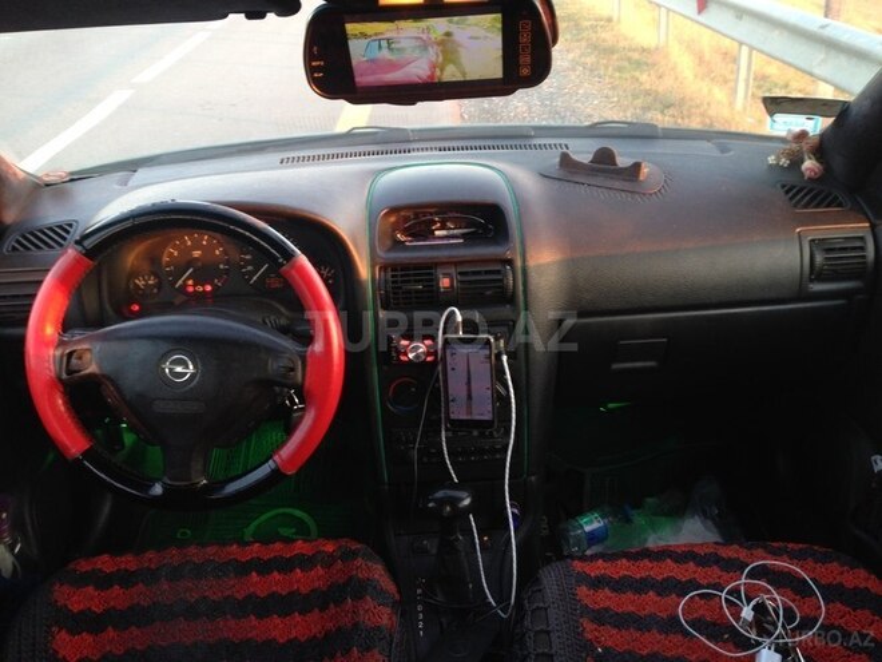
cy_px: 331
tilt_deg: -28.7
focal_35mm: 33
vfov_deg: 42.9
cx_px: 441
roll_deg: +3.7
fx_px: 841
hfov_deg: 55.4
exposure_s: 1/20
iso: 80
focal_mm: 4.12
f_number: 2.4
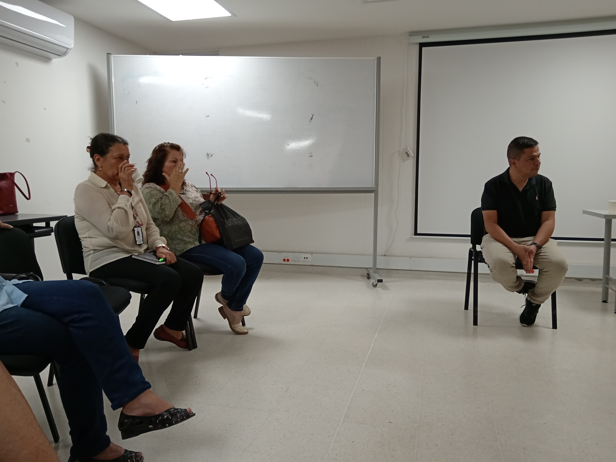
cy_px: 231
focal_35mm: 27
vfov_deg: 51.4
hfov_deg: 65.3
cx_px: 308
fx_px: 480
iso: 1075
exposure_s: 1/120
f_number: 1.9
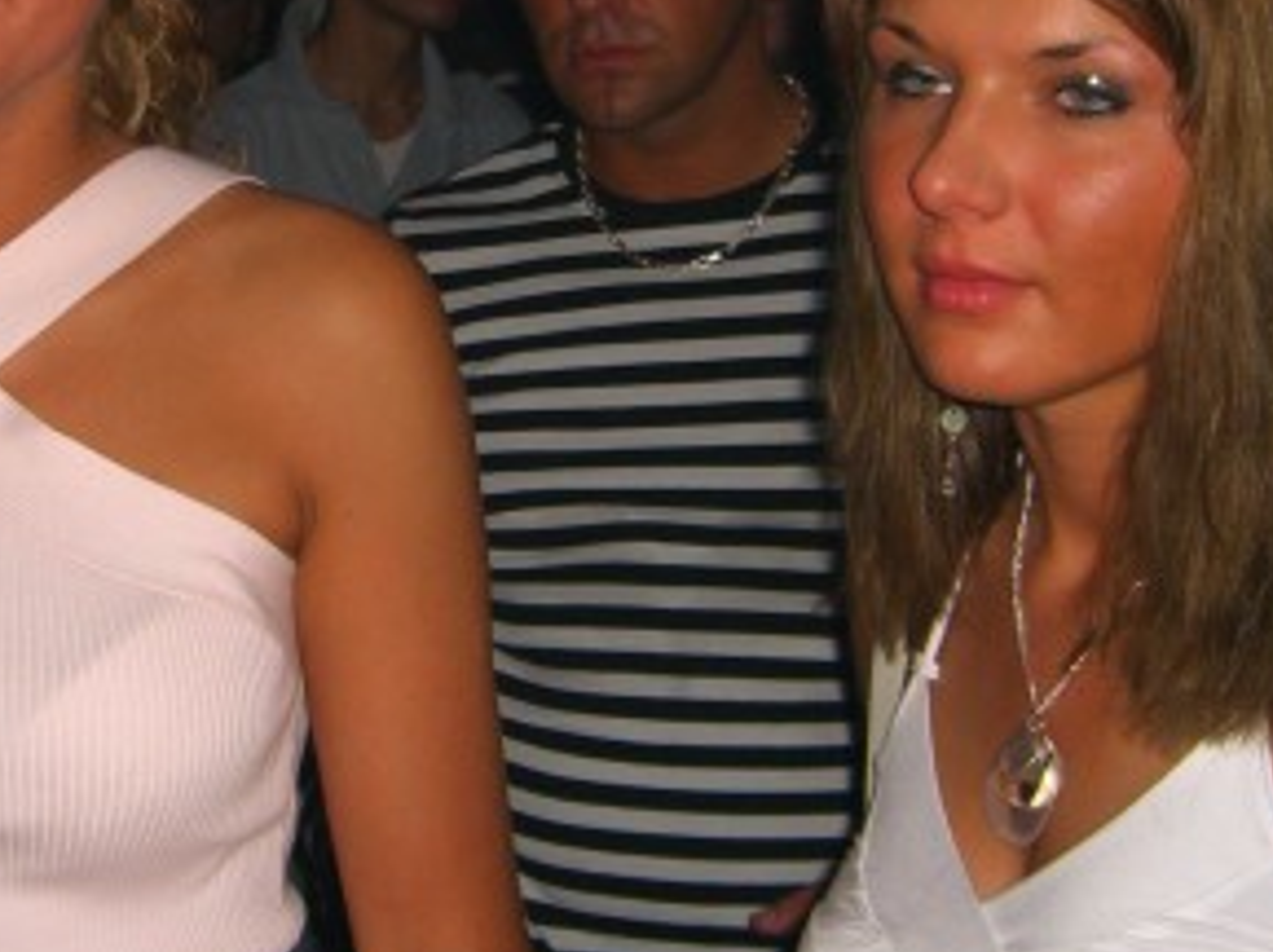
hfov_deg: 24.5
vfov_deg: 18.5
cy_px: 247
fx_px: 2902
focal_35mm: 79
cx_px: 335
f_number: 2.8
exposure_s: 1/60
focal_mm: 7.9
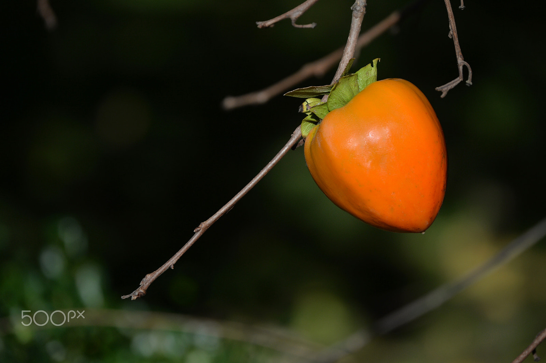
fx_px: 4699
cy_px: 182
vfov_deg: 4.4
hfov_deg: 6.6
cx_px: 273
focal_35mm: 310
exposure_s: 1/4000
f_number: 5.6
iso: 400
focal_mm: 310
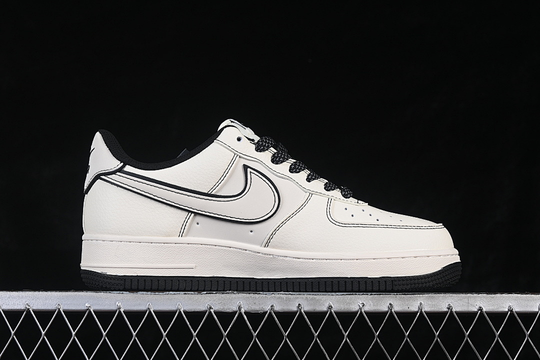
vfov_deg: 18.2
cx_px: 270
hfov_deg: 27.0
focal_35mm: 75
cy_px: 180
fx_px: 1125
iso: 160
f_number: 8
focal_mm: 50
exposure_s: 1/80
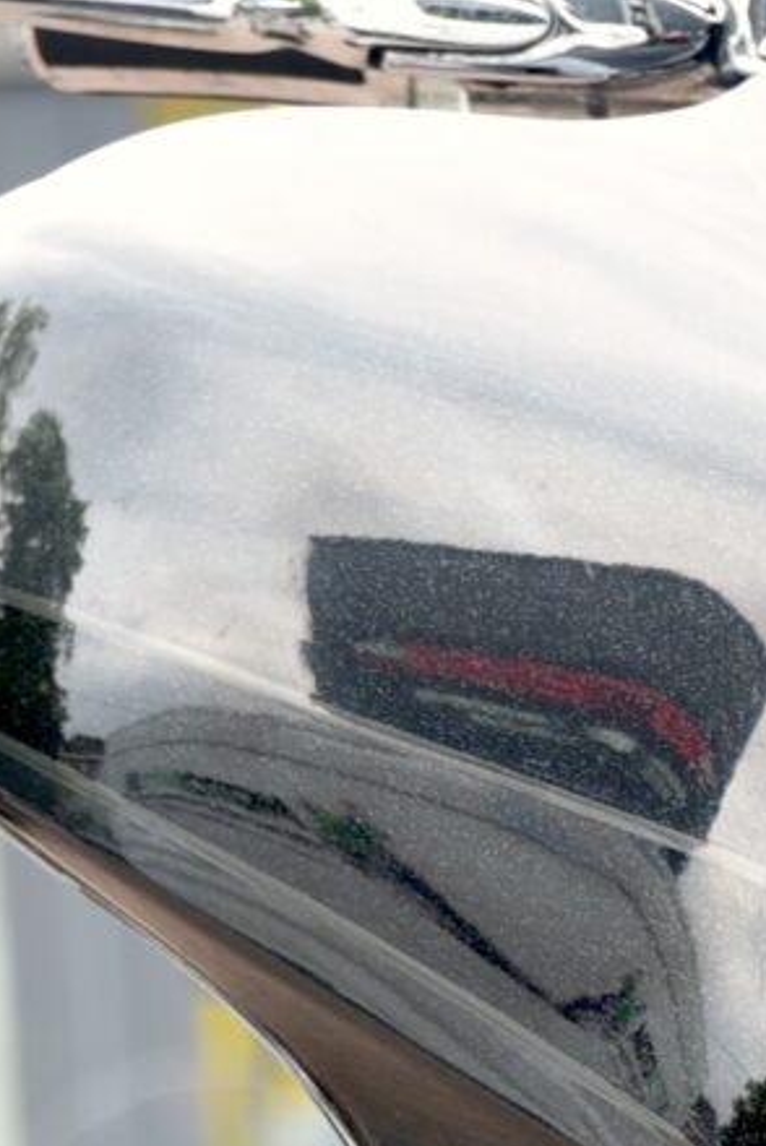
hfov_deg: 4.8
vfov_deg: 7.1
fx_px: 8890
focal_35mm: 279
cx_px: 1747
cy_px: 2396
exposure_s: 1/50
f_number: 2.8
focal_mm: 48
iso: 100
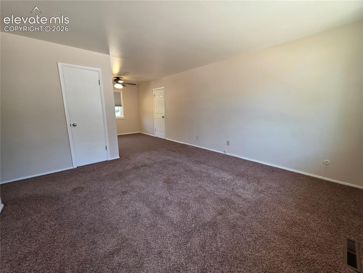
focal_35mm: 13
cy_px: 136
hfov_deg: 106.2
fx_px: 136
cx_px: 182
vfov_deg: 89.9
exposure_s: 1/120
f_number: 1.9
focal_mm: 2.2
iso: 160
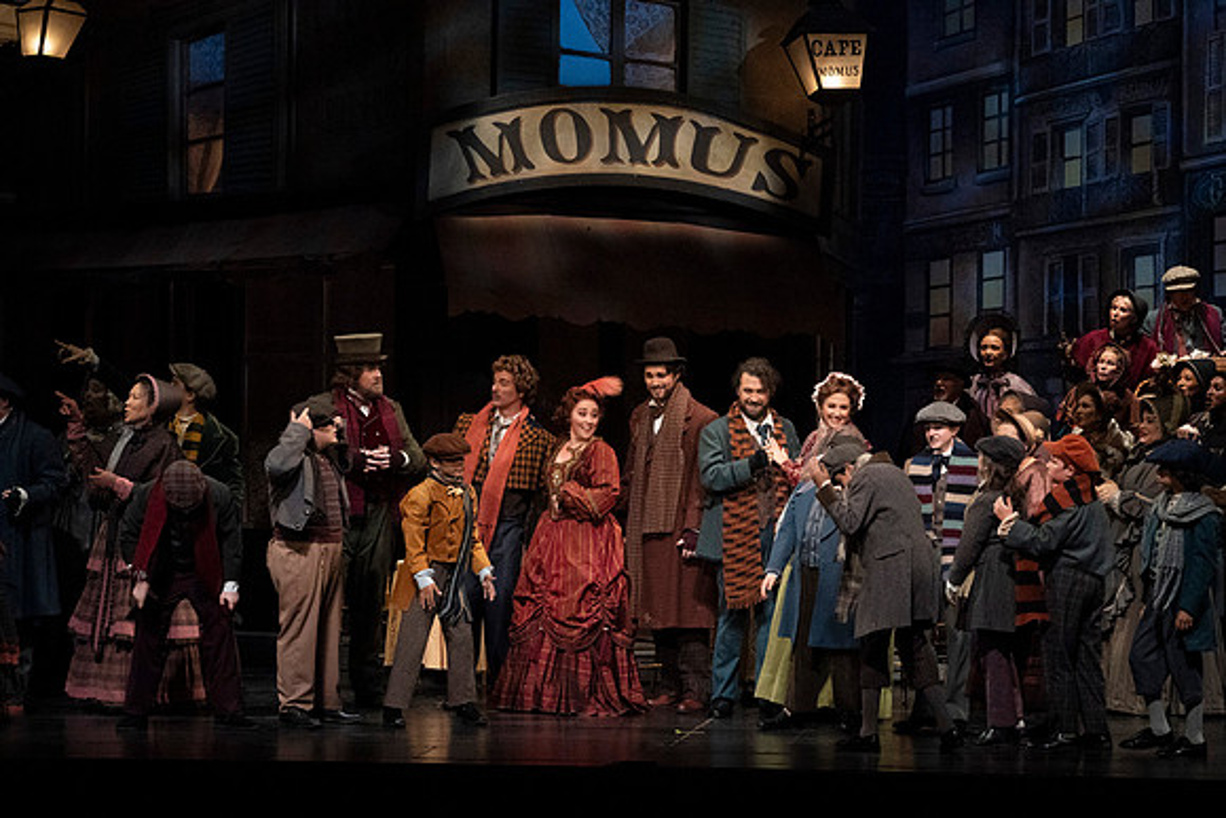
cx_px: 613
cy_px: 409
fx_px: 4462
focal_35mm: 131
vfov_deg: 10.5
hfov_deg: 15.6
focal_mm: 131
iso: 16000
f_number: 13
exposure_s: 1/400
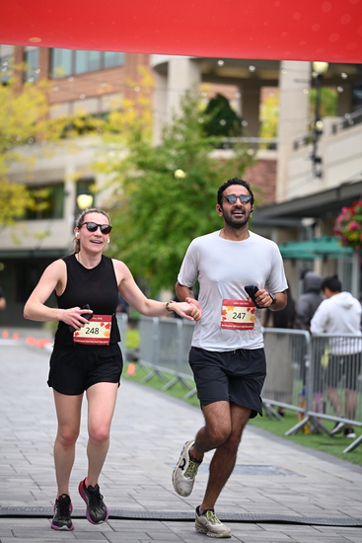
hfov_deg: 11.9
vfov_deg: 17.8
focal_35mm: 115
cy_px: 272
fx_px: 1733
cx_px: 181
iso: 640
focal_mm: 115
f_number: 2.8
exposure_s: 1/2000
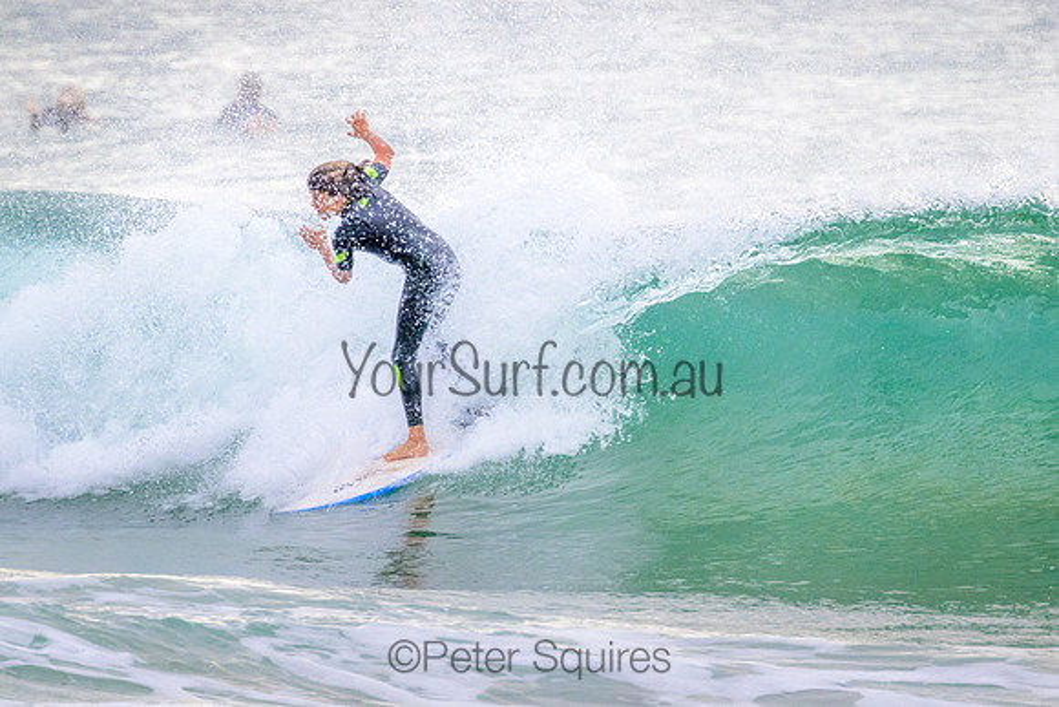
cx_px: 623
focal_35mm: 941
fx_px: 27674
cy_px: 291
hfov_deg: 2.2
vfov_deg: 1.5
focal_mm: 800
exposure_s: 1/2000
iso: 3600
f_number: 11
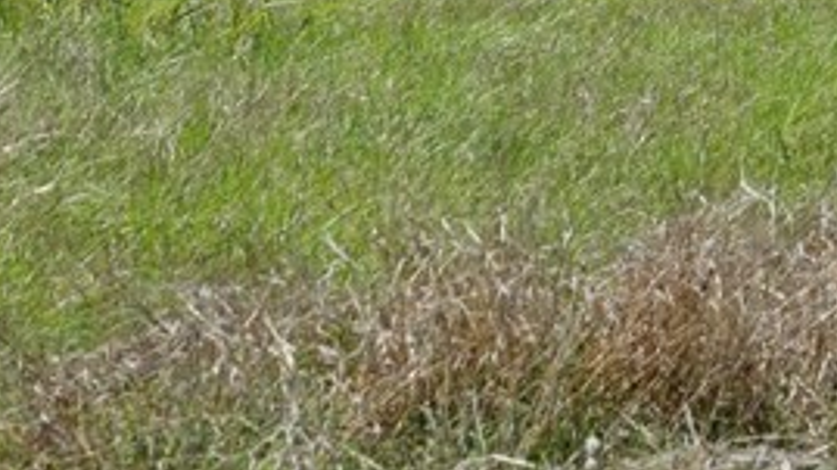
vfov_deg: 3.3
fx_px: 7986
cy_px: -514
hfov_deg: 6.0
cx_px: 1101
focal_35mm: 360
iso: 100
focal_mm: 31.33
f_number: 4
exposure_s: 1/640
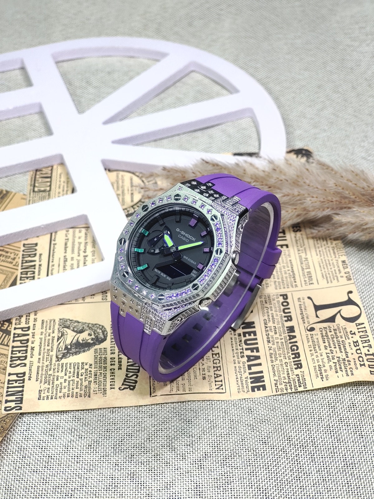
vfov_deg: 38.2
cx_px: 187
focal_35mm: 50
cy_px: 250
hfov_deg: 29.1
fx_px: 720
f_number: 2.08
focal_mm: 7.55
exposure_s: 1/100
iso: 76
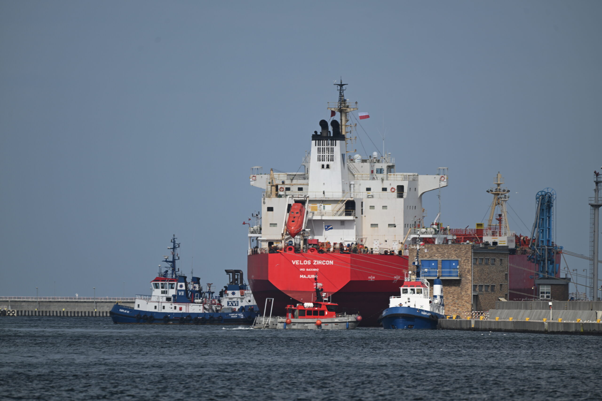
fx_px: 10033
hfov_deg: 3.4
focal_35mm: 600
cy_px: 200
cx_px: 301
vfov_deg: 2.3
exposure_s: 1/800
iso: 100
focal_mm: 600
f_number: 6.3
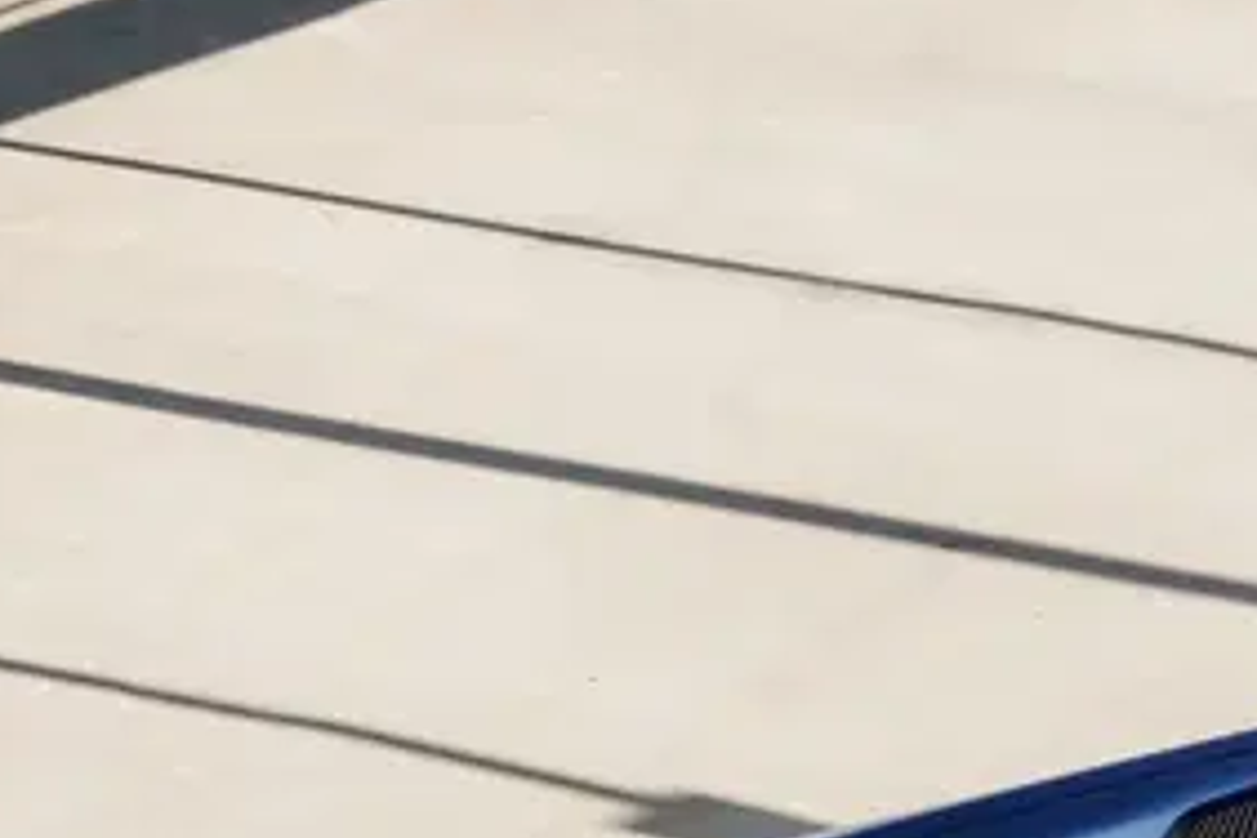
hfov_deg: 10.6
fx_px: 6250
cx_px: 2420
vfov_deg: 7.5
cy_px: 1444
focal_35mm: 179
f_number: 11
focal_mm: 42
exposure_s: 1/80
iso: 100
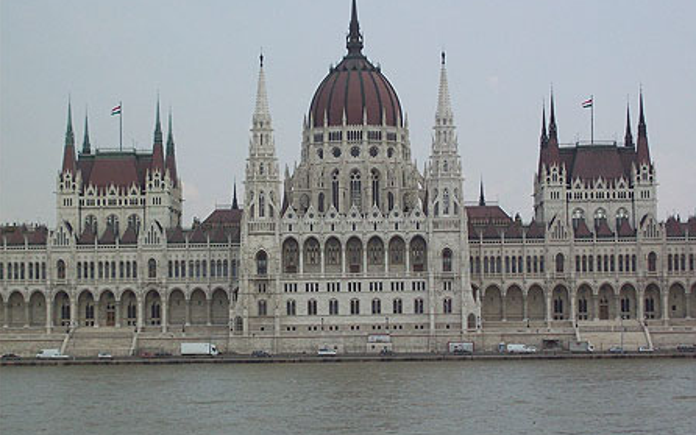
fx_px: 1764
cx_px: 350
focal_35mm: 93
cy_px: 195
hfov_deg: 22.3
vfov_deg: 14.1
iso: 80
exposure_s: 1/534
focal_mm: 14.3
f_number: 4.3
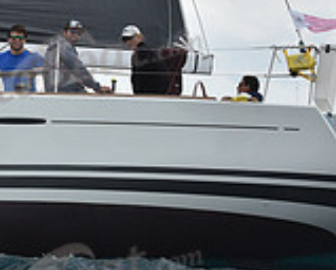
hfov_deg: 7.9
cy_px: -7
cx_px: -203
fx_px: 2383
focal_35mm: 239
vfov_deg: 6.5
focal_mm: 70
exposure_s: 1/800
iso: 400
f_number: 8
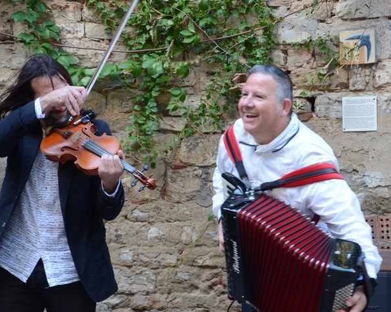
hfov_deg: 13.1
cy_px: 157
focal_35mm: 147
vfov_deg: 10.5
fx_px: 1700
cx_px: 231
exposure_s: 1/80
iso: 800
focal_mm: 86
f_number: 5.6
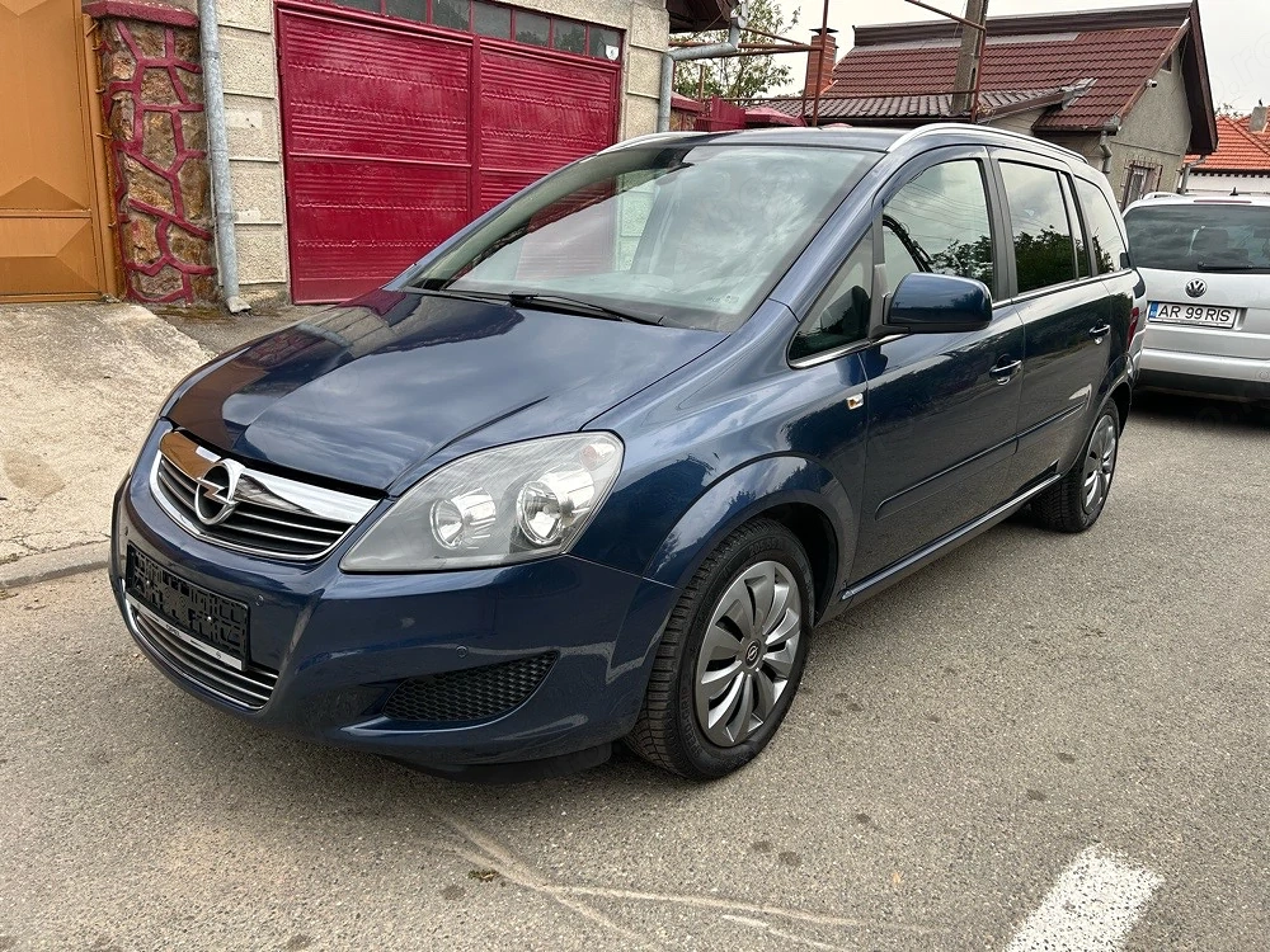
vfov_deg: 53.1
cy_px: 476
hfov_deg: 67.3
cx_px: 635
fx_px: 954
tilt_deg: -16.5
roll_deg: -3.5
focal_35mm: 26
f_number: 1.5
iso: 40
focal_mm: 5.7
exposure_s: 1/155
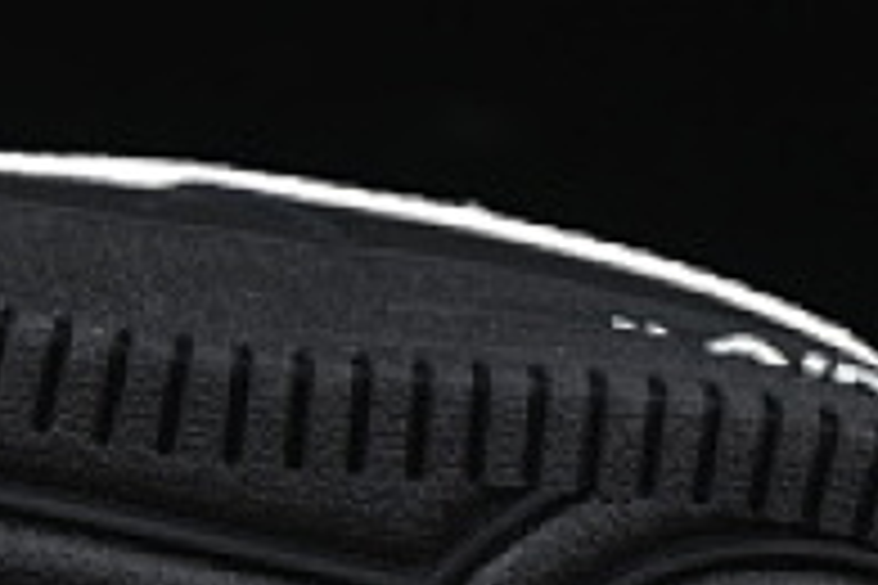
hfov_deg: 4.9
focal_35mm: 415
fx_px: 10121
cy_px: 338
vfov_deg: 3.3
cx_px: -500
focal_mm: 50
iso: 160
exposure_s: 1/50
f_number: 6.3
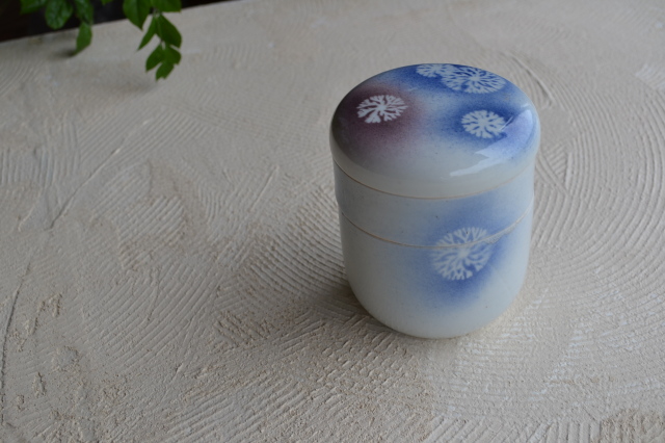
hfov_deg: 38.9
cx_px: 332
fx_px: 942
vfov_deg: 26.5
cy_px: 222
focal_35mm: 51
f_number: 5.6
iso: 110
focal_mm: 34
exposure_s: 1/125
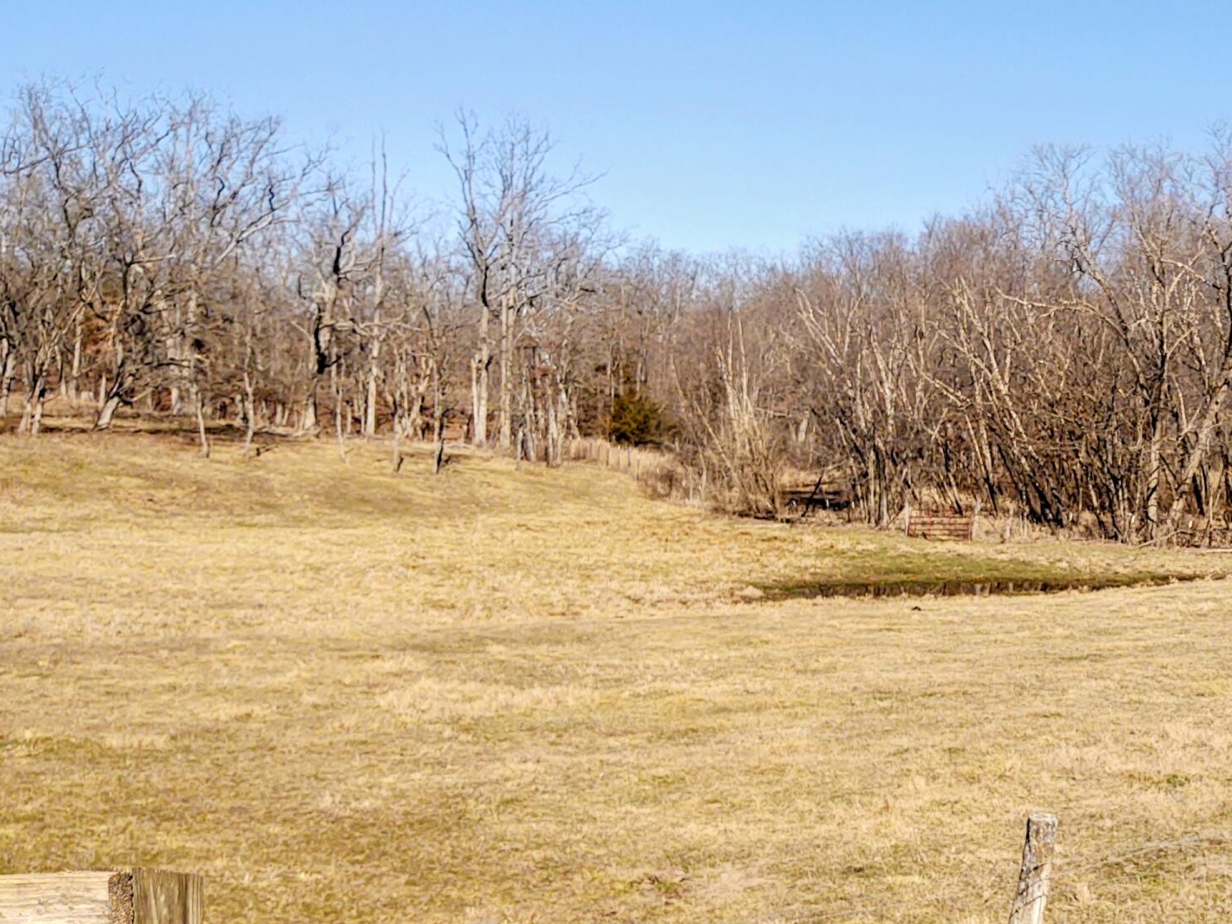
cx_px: 1224
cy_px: 539
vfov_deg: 26.5
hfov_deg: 32.2
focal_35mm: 55
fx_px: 1958
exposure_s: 1/3367
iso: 100
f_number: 1.7
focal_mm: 4.75
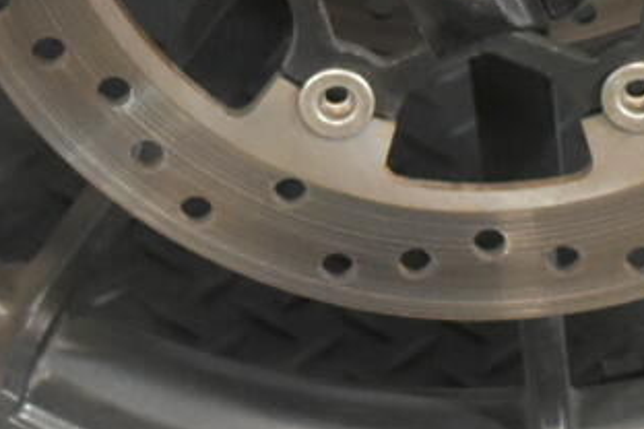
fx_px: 4132
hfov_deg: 8.9
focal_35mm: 231
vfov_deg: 5.8
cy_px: -449
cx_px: 194
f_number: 4
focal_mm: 24
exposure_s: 1/25
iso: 1600
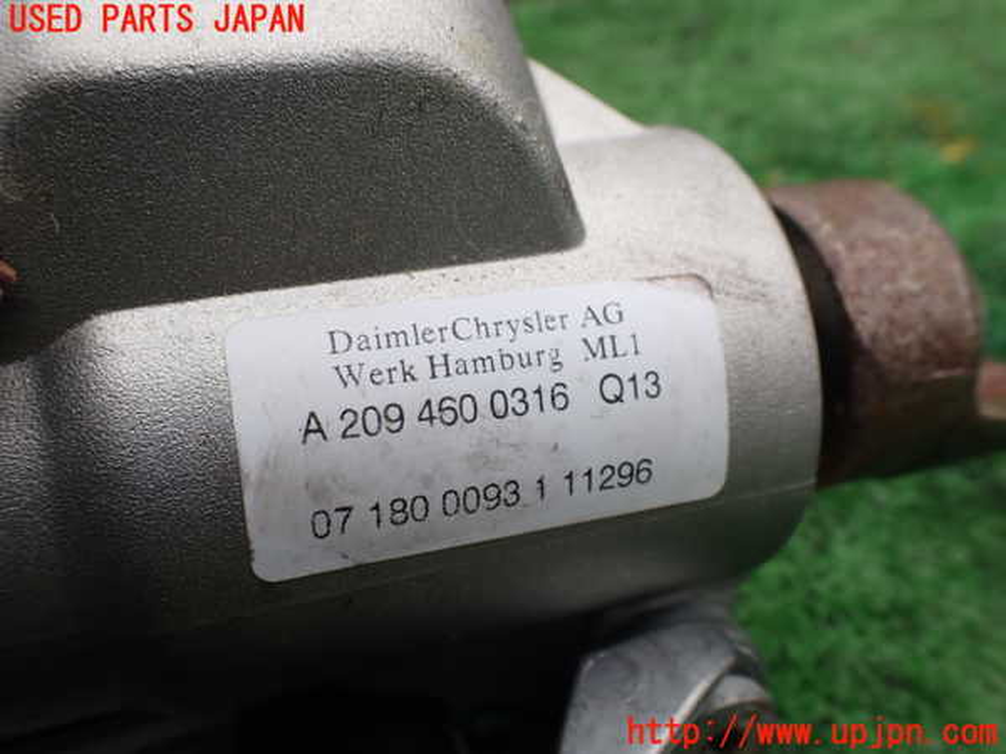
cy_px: 377
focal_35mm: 30
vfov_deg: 46.8
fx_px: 872
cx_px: 503
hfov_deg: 60.0
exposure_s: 1/200
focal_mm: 5.4
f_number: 3.2
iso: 100
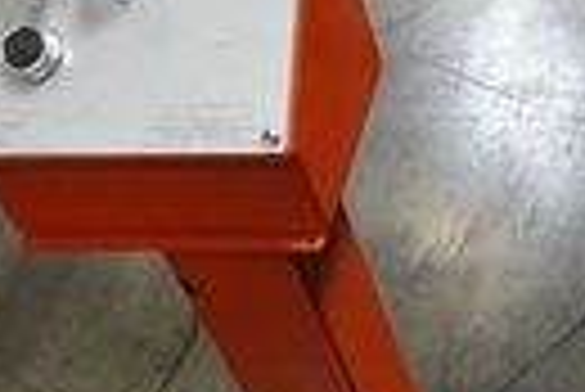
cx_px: 648
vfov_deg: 18.2
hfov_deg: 25.3
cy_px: 336
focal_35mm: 74
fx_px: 1204
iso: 1000
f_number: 1.8
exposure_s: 1/250
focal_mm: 8.8
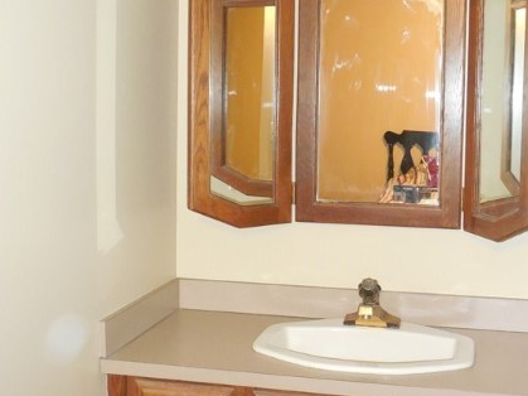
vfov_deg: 26.5
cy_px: 150
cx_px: 320
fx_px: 839
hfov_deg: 34.8
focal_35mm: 55
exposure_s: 1/25
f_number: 3.8
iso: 800
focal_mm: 5.3
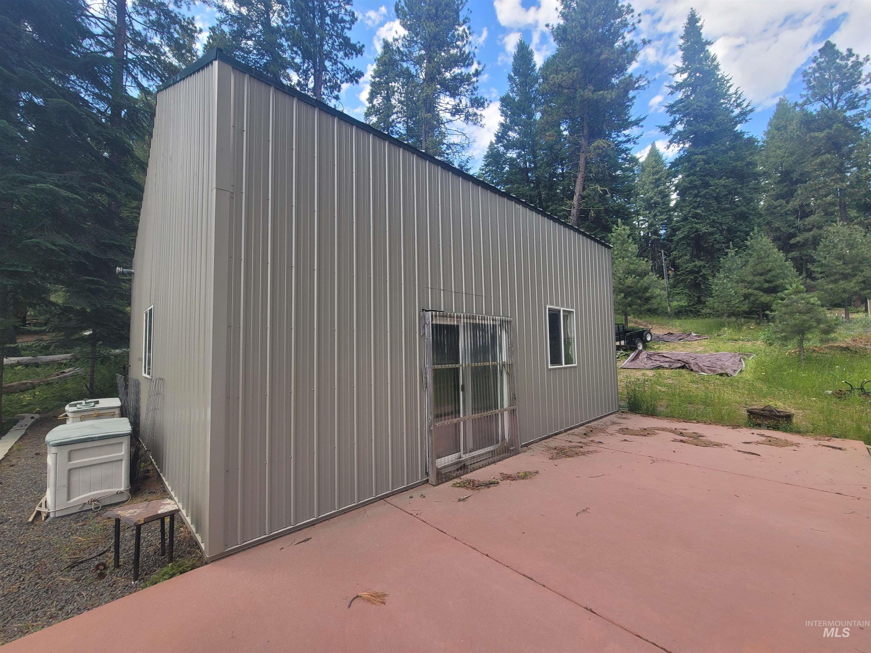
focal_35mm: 13
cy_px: 326
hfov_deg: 106.2
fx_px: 327
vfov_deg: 89.9
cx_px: 436
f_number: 2.2
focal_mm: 2.2
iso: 64
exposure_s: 1/508
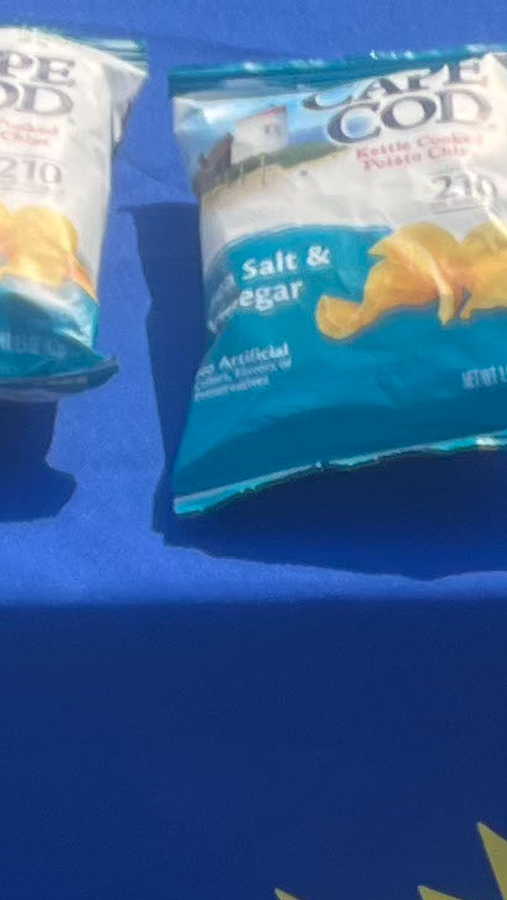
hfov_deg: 7.8
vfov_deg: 13.7
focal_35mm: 156
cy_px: 236
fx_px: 3727
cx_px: 395
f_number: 1.5
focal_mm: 5.7
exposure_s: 1/3600
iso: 50
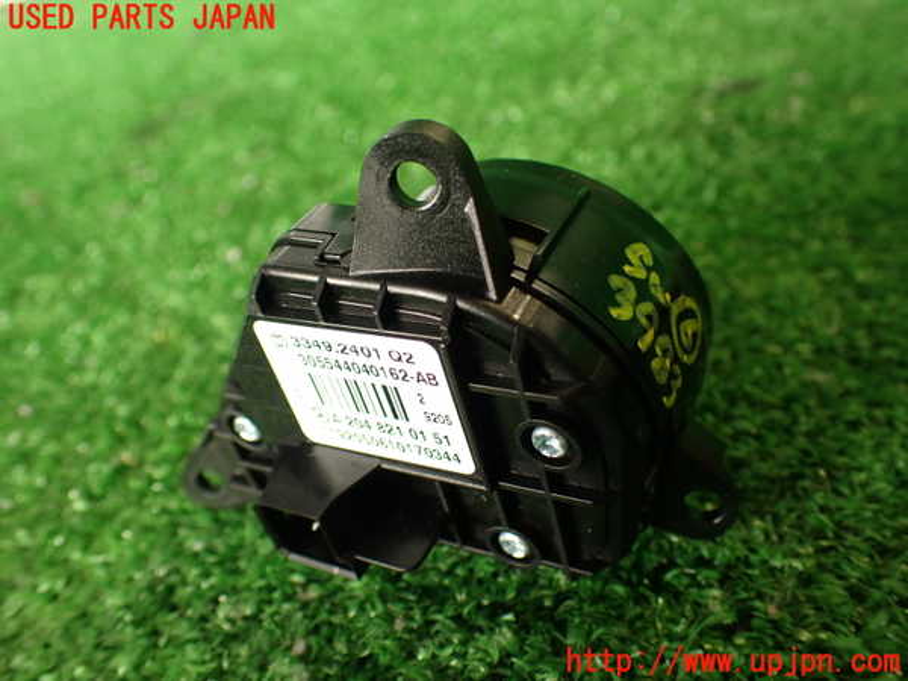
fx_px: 839
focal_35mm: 32
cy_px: 340
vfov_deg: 44.2
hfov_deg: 56.8
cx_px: 454
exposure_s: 1/50
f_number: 2.4
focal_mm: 5.79
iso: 200
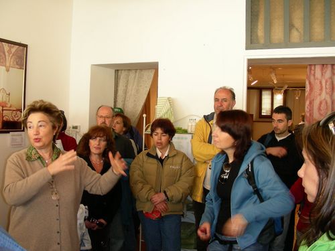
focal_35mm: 38
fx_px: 368
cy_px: 126
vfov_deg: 37.7
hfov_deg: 49.0
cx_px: 168
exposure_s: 1/30
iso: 134
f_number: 3.5
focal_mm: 6.3
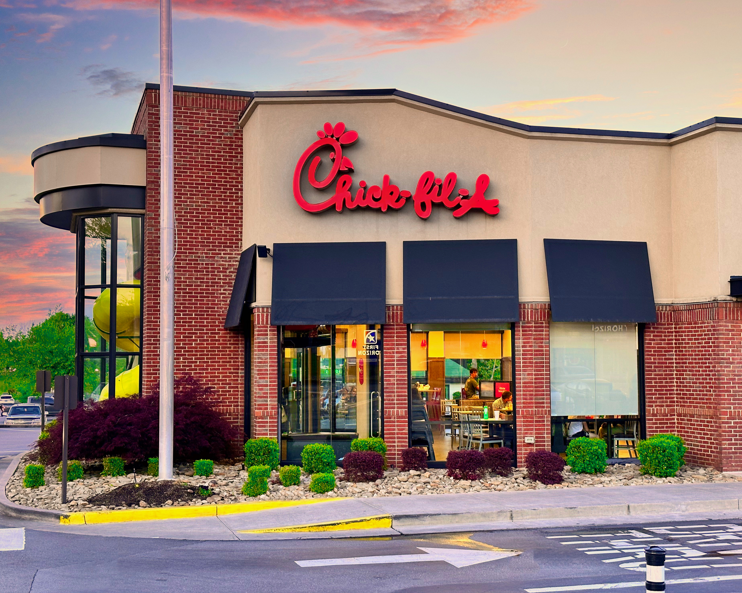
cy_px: 299
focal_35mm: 51
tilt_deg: +4.3
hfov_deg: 36.7
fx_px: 1120
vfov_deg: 29.7
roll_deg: +0.2
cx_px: 385
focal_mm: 6.86
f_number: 1.78
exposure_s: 1/60
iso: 100
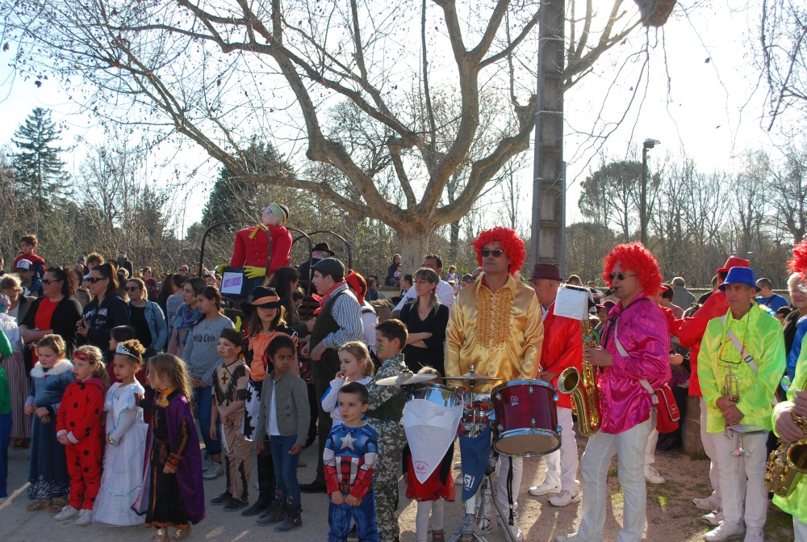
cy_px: 271
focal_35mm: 36
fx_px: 809
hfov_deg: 53.0
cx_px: 404
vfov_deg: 37.0
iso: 100
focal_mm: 24
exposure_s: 1/200
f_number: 5
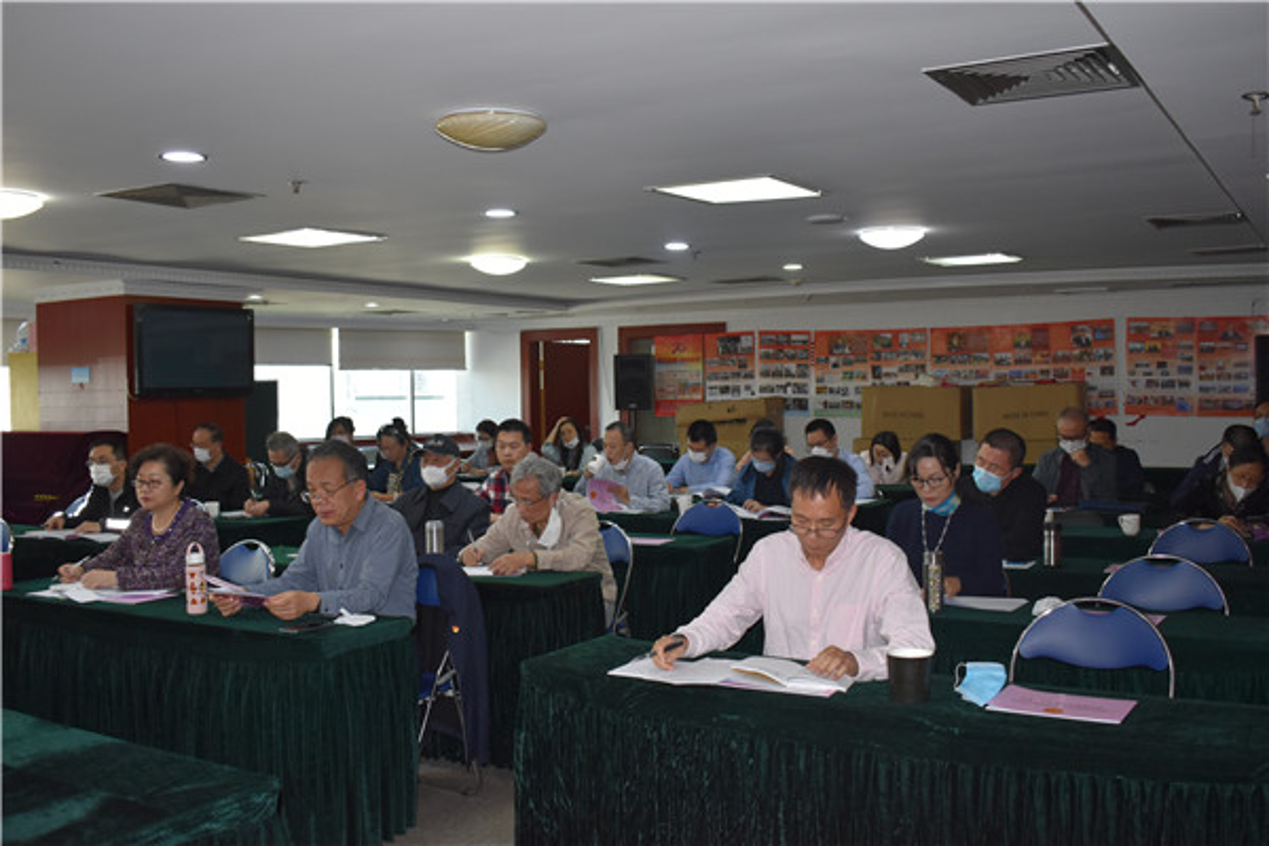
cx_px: 634
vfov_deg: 38.4
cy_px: 423
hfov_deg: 55.1
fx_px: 1216
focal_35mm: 34
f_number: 4.5
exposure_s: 1/80
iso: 800
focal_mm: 23
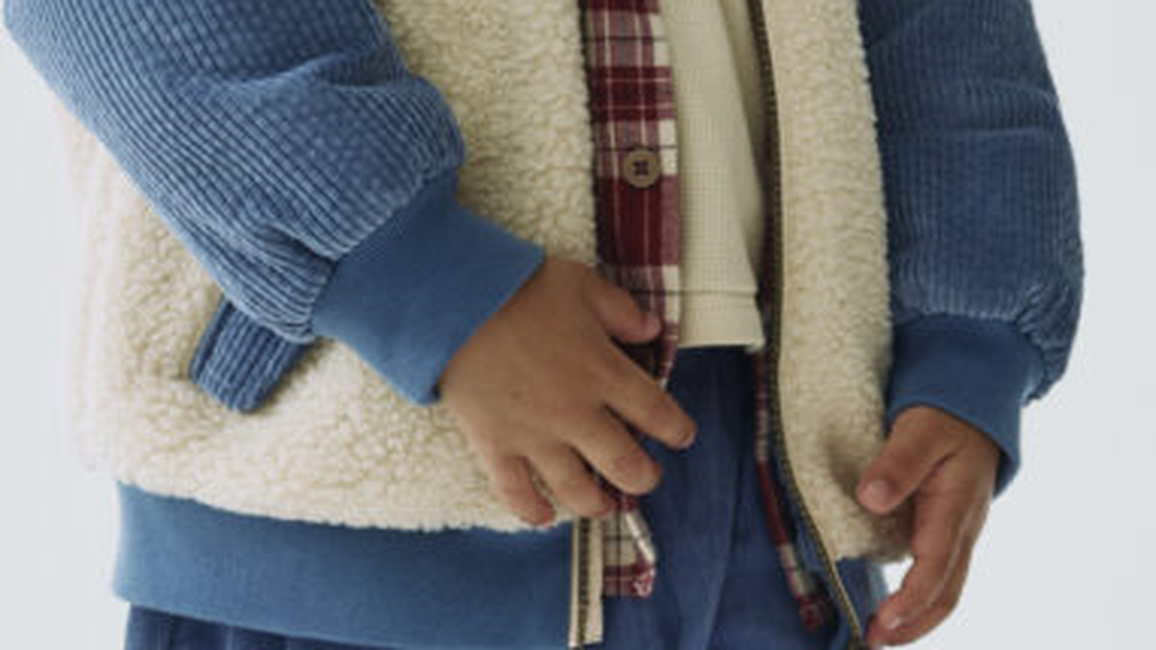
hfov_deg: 14.7
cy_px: 311
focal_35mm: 146
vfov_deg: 8.3
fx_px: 4476
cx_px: 678
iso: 320
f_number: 5.6
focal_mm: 63
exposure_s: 1/125
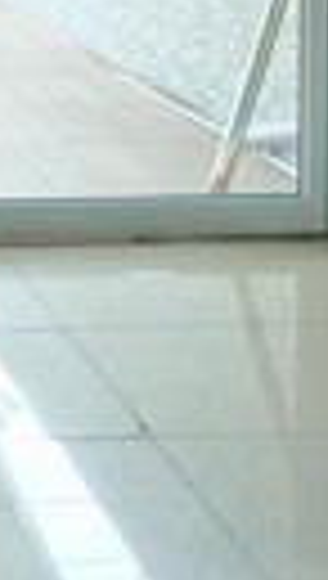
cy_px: -202
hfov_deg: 9.6
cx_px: -364
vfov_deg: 17.1
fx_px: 1801
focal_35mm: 117
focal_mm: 16
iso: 400
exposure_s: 1/56
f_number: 3.5
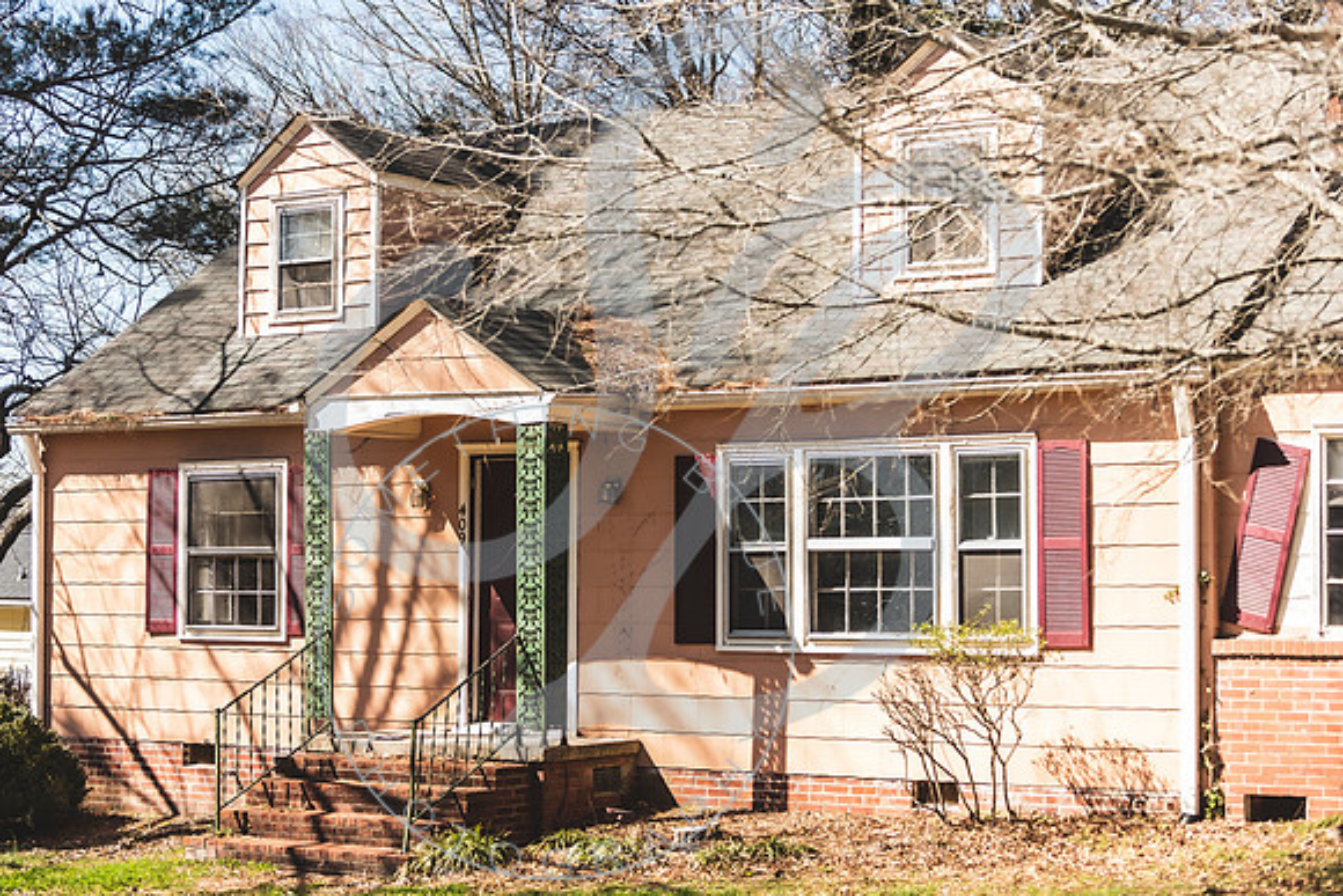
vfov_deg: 19.5
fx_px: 2614
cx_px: 671
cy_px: 448
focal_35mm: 70
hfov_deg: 28.8
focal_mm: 70
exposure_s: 1/800
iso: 200
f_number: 2.8
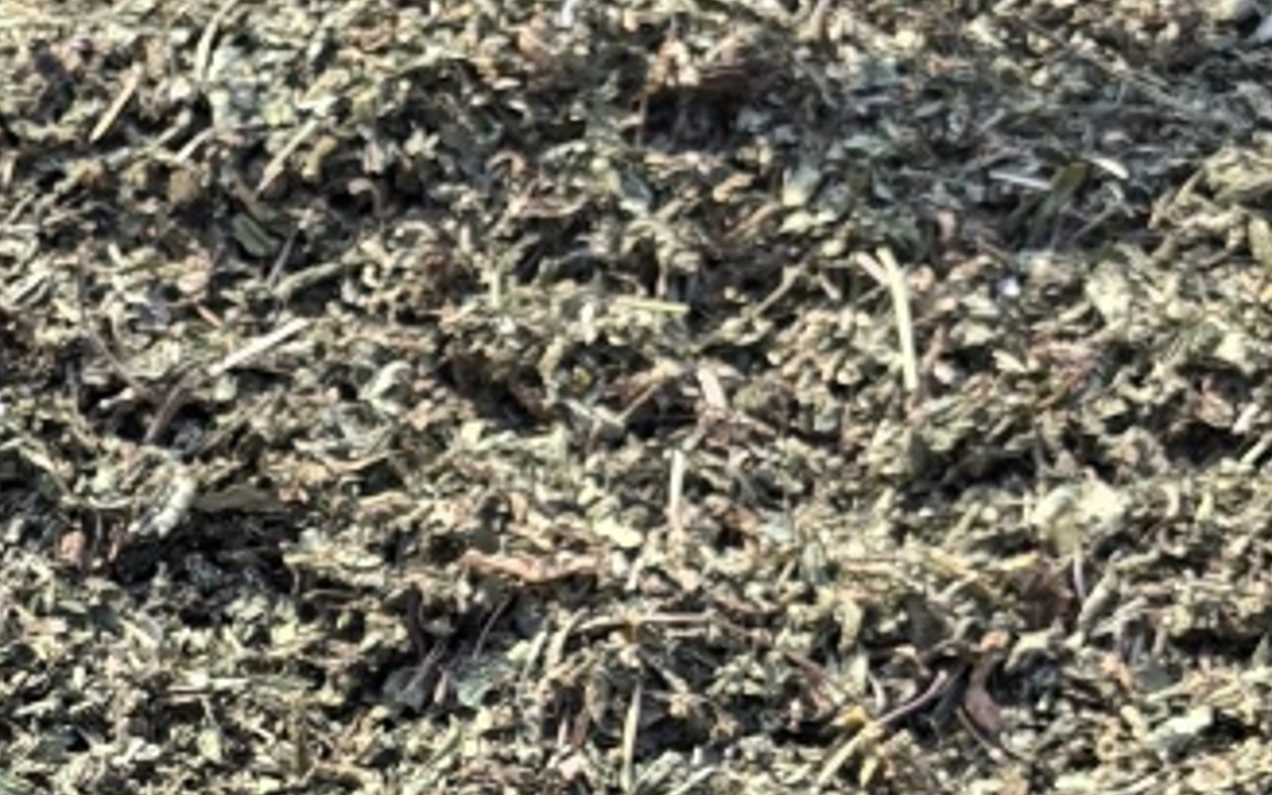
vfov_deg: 13.4
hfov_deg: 20.8
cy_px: 1127
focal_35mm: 93
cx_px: -264
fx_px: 3224
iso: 50
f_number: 2
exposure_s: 1/2591
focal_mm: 6.35
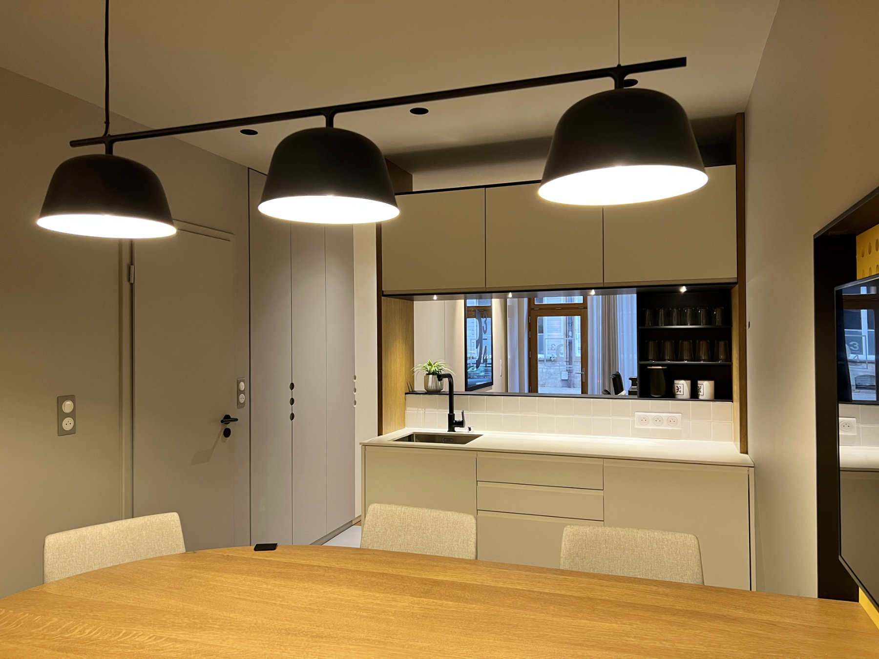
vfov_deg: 53.1
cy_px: 330
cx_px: 440
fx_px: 660
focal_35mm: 26
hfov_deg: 67.3
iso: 200
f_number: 1.5
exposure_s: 1/50
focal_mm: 5.7
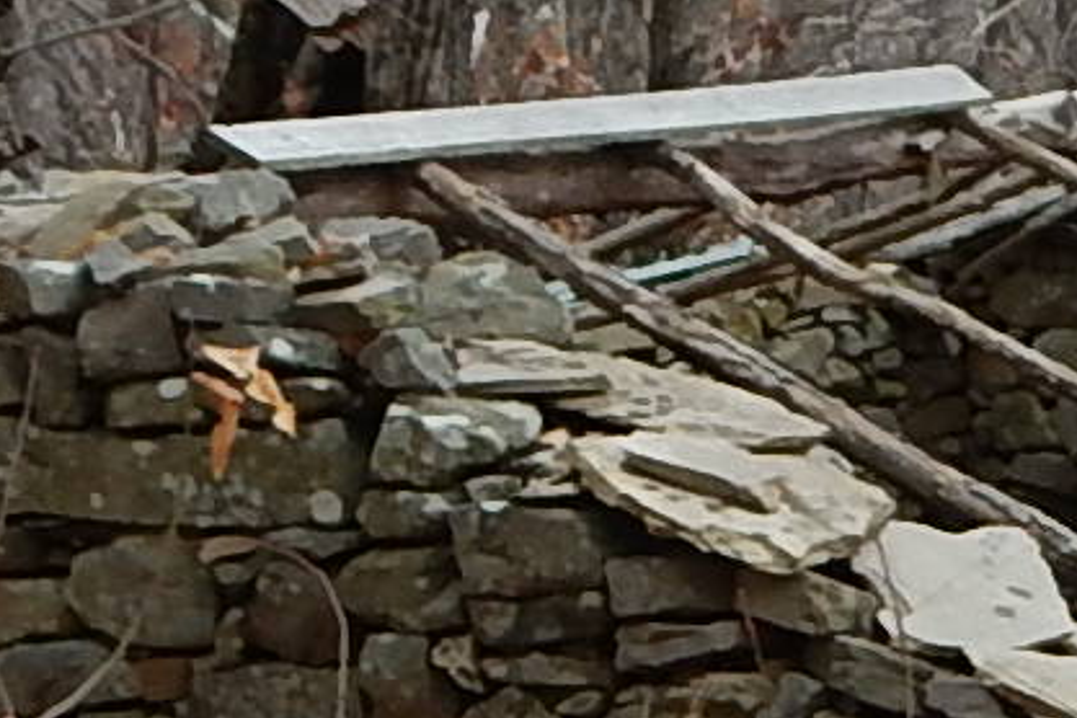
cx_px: 1805
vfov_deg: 10.1
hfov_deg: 13.8
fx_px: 4068
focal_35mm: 136
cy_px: 545
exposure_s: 1/80
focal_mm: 4.3
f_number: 2.8
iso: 125
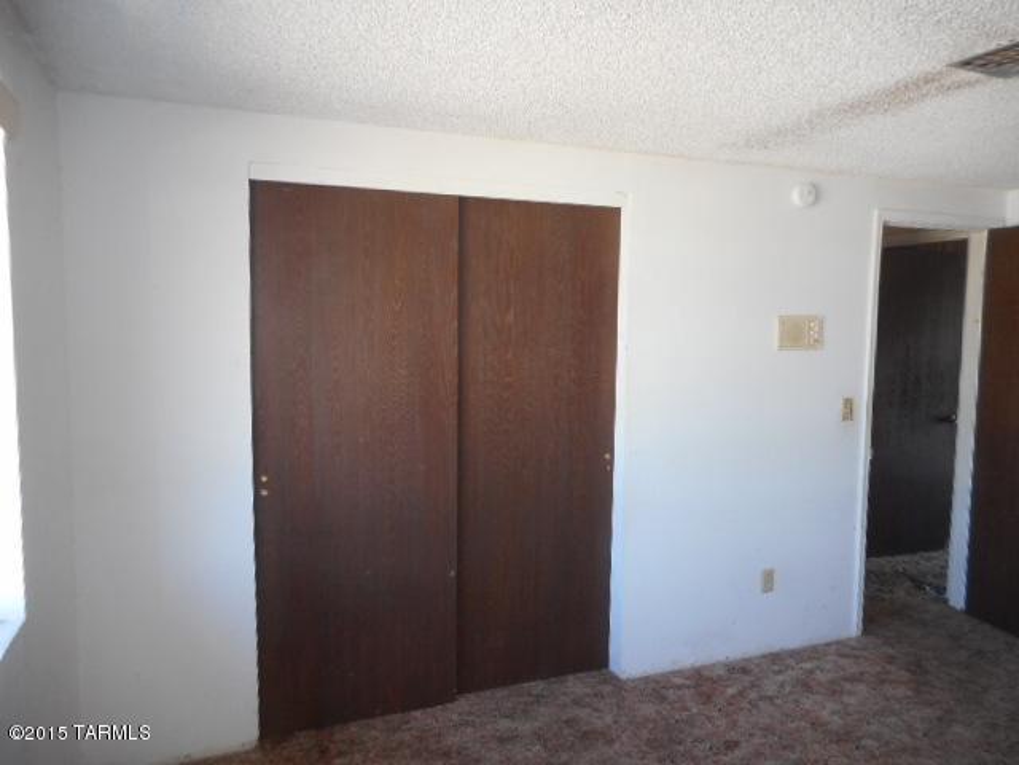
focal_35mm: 25
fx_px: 736
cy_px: 382
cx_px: 510
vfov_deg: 54.9
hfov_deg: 69.4
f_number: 3.7
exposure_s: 1/30
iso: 110
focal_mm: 4.5
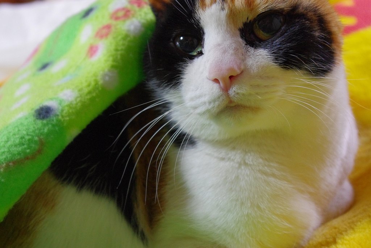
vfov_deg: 26.0
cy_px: 124
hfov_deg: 38.2
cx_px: 186
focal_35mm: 52
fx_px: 536
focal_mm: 35
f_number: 5.6
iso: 3200
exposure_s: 1/30
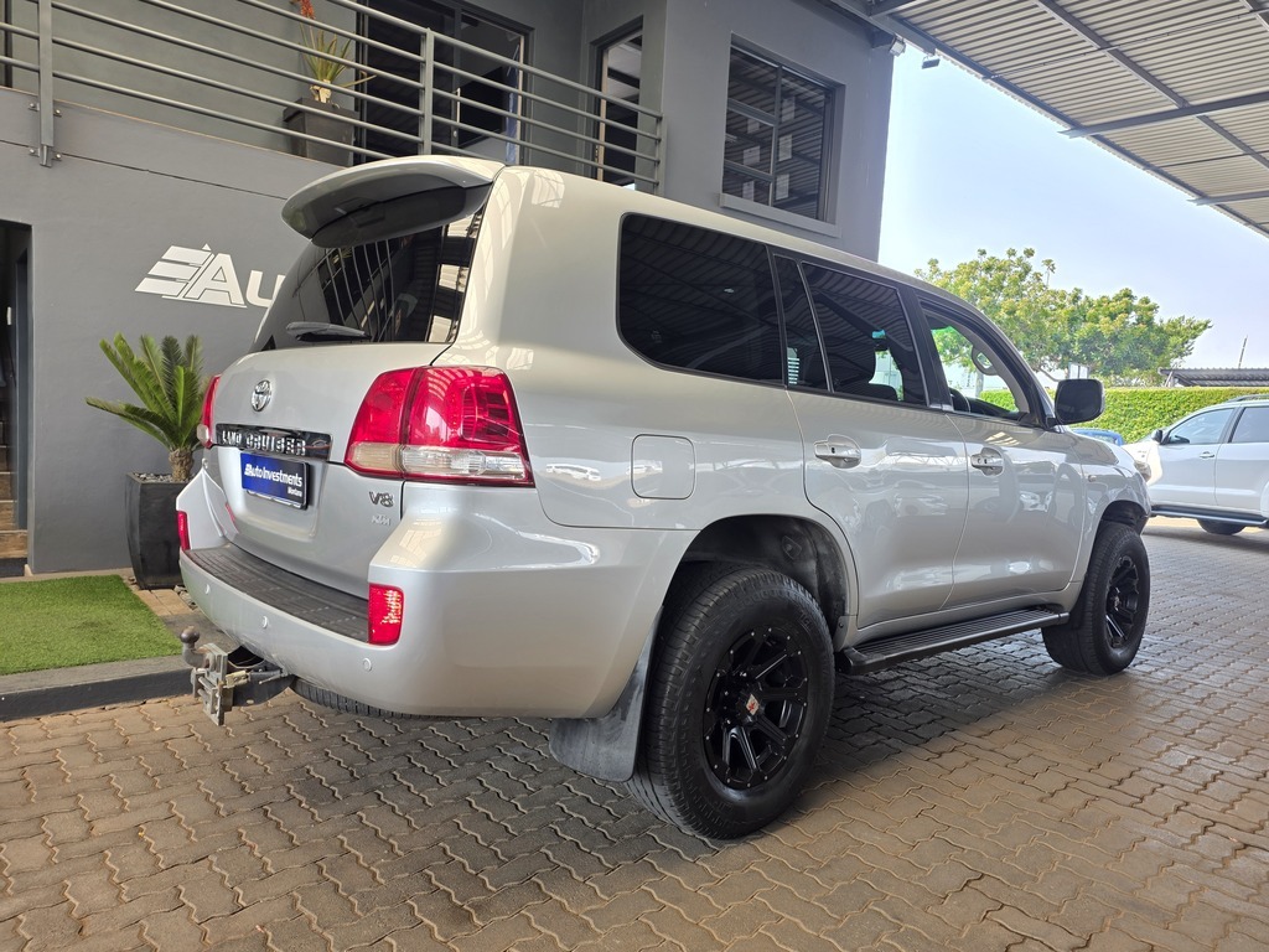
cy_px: 476
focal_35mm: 23
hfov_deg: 73.9
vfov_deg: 58.9
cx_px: 634
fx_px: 843
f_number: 1.7
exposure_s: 1/180
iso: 50
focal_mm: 6.25
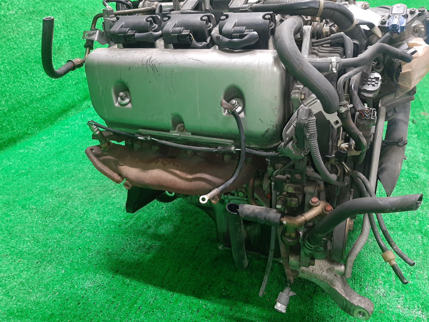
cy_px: 161
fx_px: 347
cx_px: 210
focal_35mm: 28
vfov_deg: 49.8
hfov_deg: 63.4
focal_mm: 3.93
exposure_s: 1/33
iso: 180
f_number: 1.7
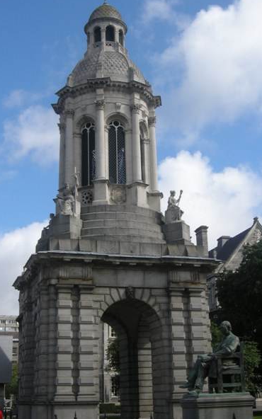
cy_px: 207
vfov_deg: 36.9
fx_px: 628
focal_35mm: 55
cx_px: 121
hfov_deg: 23.5
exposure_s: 1/270
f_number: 6.1
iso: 64
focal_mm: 10.1
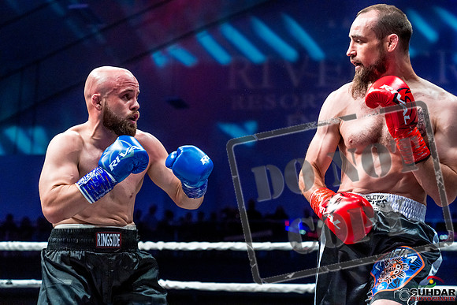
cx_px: 228
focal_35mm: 70
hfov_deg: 28.8
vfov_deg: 19.5
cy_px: 152
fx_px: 889
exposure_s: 1/1000
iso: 4000
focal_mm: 70
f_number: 4
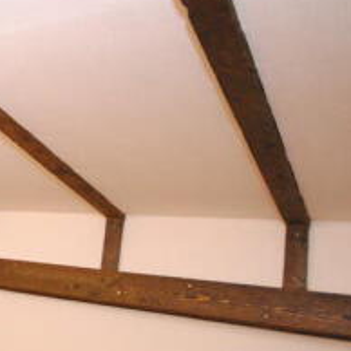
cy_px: 194
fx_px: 493
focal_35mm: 43
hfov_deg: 24.5
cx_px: -234
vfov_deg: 39.1
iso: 1600
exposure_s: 1/60
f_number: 4.5
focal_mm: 10
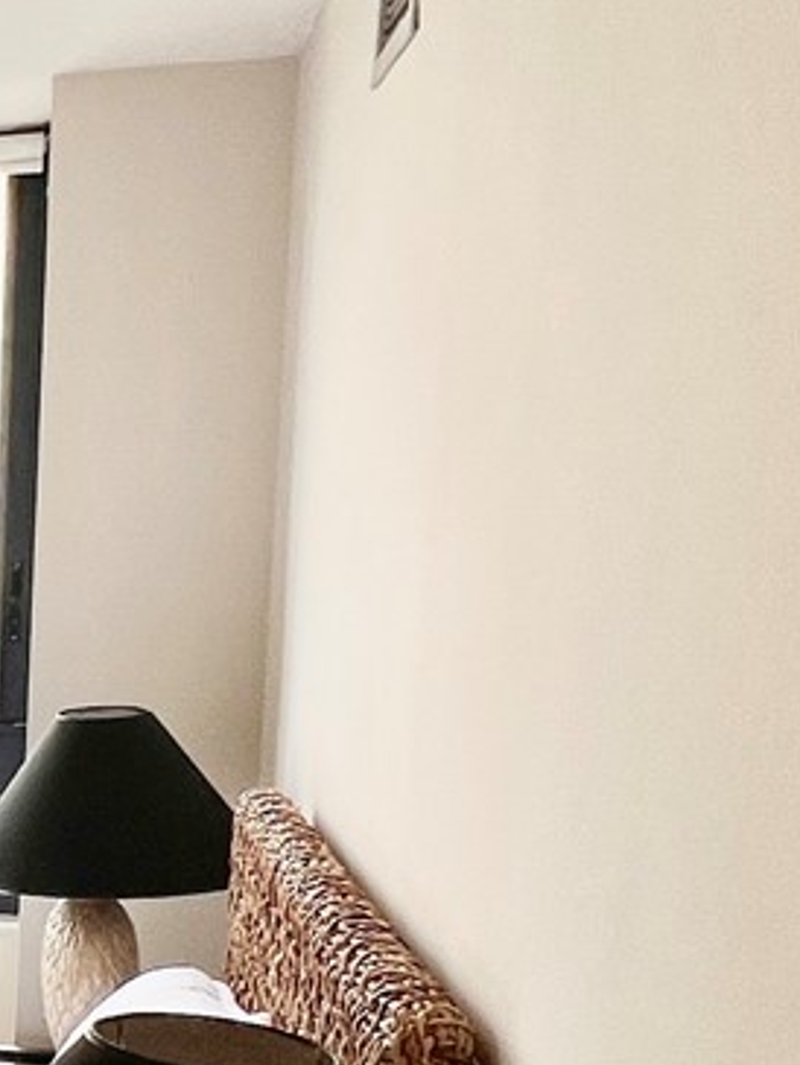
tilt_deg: -7.4
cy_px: 773
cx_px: -777
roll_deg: +1.8
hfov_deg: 18.1
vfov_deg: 33.2
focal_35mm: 57
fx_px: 1755
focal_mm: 1.57
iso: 40
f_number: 1.8
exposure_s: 1/99
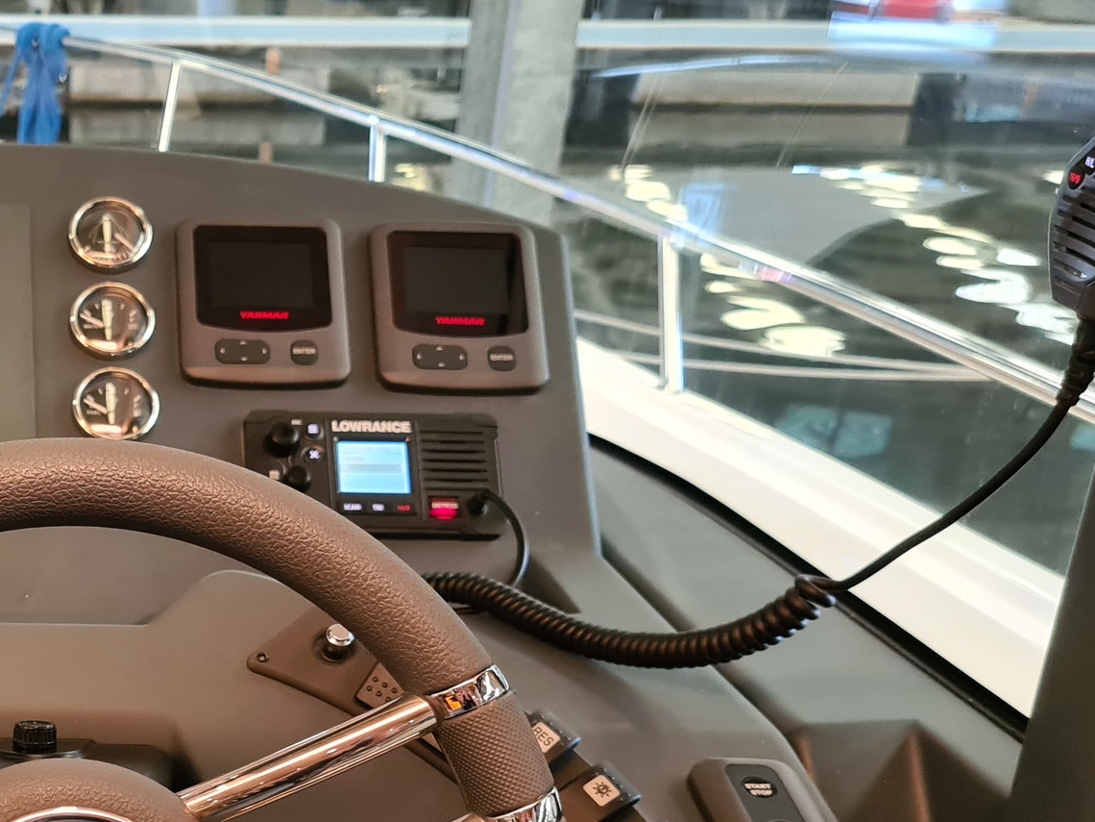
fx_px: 1803
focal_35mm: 57
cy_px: 698
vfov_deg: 25.1
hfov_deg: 31.0
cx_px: -26
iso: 500
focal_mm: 5.4
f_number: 1.8
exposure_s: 1/50
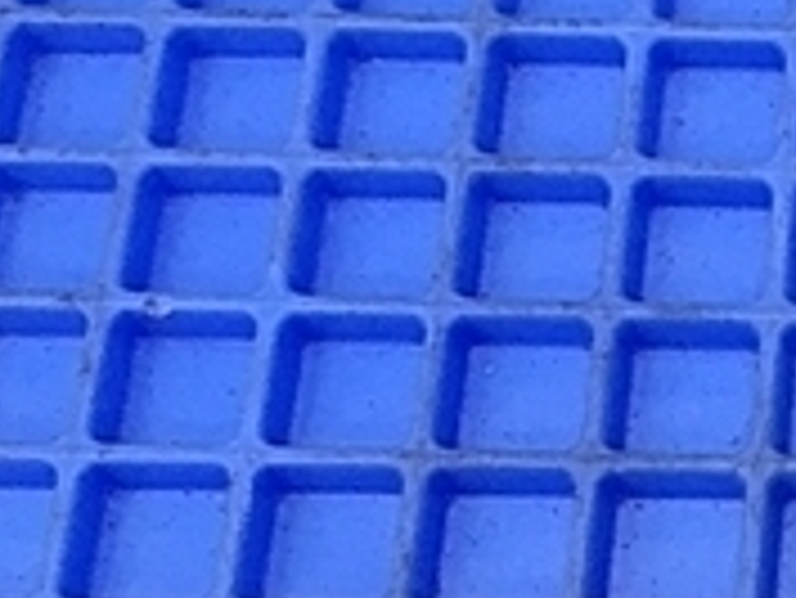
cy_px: 571
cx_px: 1345
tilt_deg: -69.4
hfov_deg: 16.3
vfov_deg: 13.9
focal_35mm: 105
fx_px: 2416
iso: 64
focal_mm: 4.15
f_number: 2.2
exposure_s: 1/30
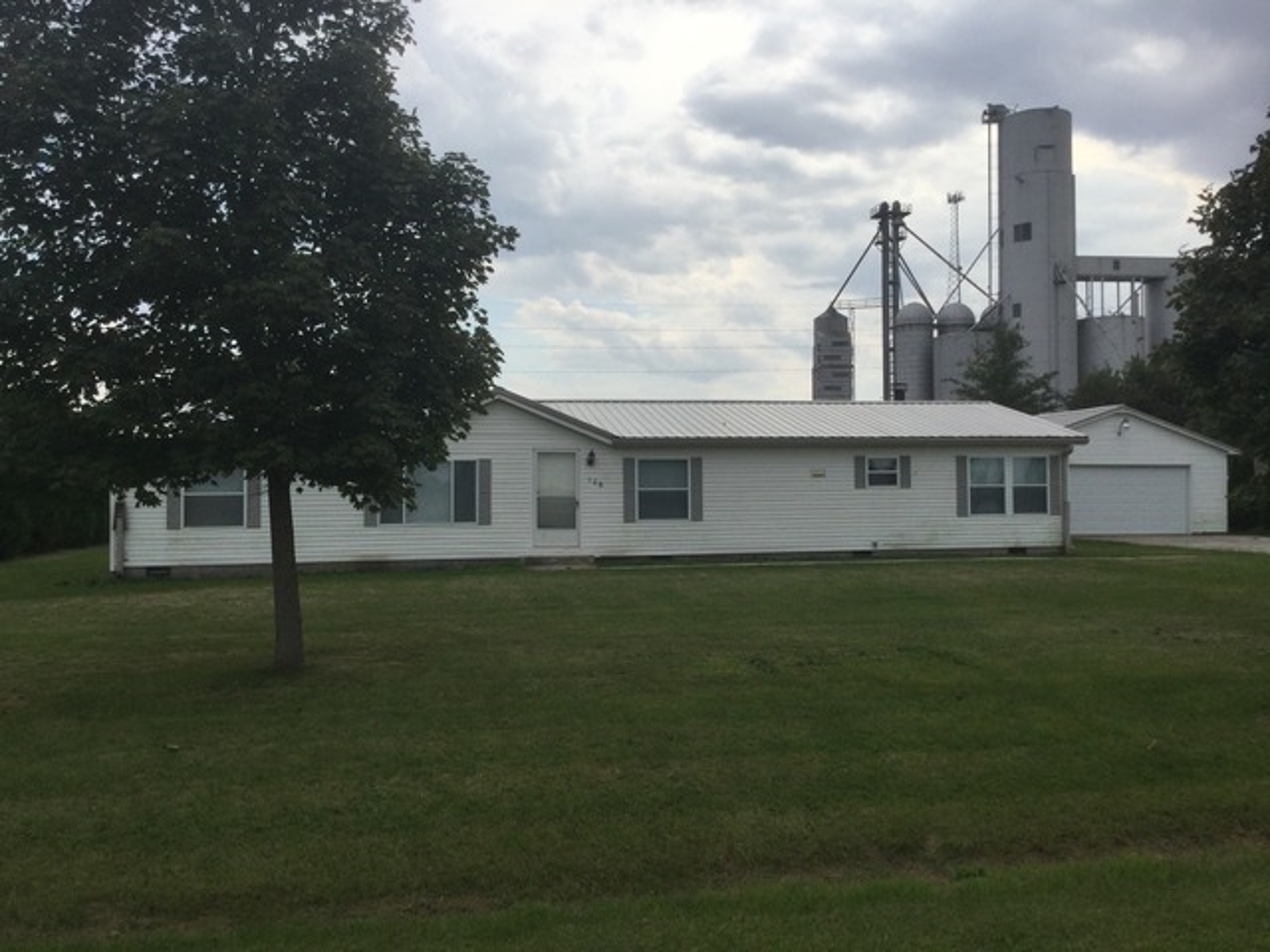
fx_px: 1137
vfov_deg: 45.4
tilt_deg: +2.9
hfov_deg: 58.4
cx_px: 635
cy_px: 476
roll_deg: -0.3
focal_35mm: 31
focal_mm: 3.3
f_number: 2.4
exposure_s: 1/1294
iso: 25
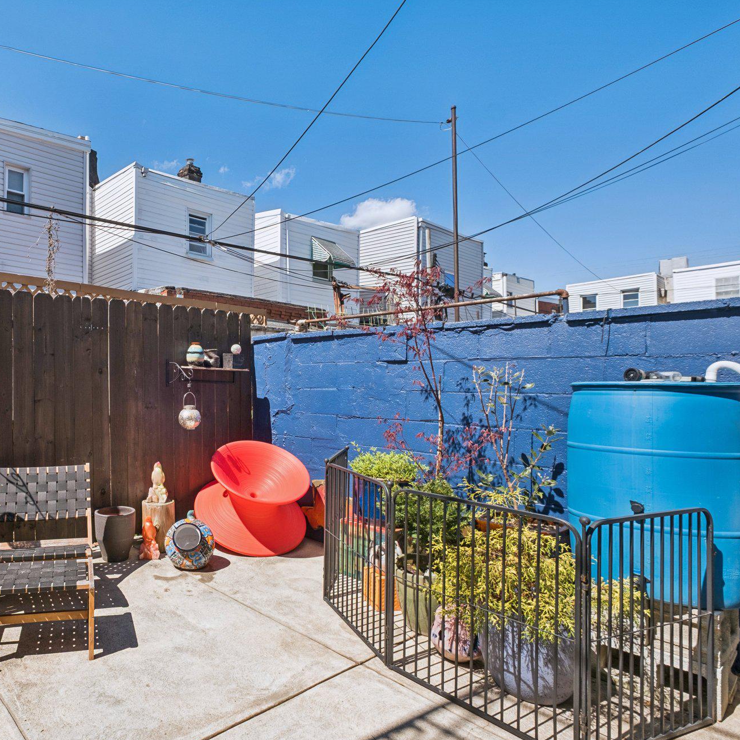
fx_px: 484
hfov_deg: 69.8
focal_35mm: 20
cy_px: 378
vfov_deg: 74.8
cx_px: 184
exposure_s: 1/340
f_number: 8
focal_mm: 10
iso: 250
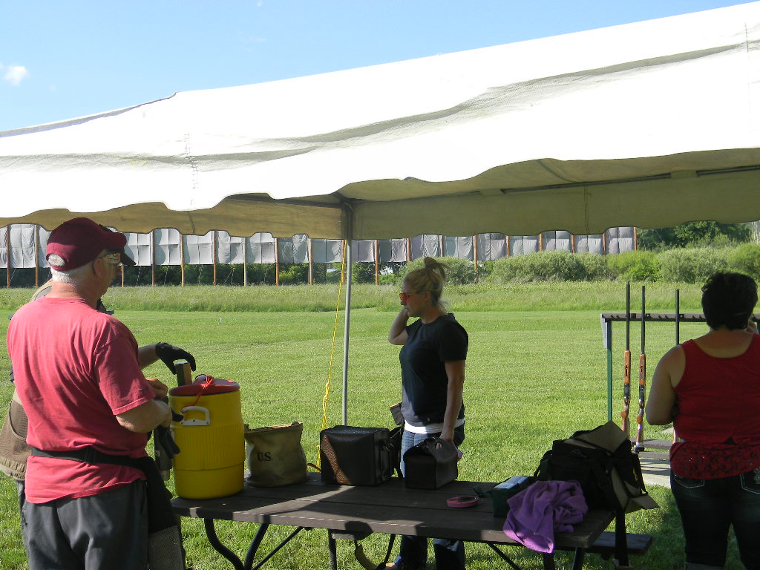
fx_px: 900
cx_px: 380
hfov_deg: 45.8
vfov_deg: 35.1
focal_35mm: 41
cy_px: 285
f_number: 3.8
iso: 80
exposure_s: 1/410
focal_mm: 7.3
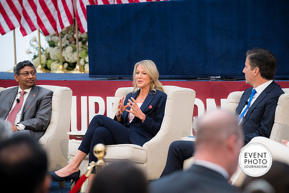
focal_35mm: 150
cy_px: 96
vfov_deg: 9.2
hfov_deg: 13.7
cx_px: 144
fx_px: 1204
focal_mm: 150
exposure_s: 1/160
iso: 800
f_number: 4
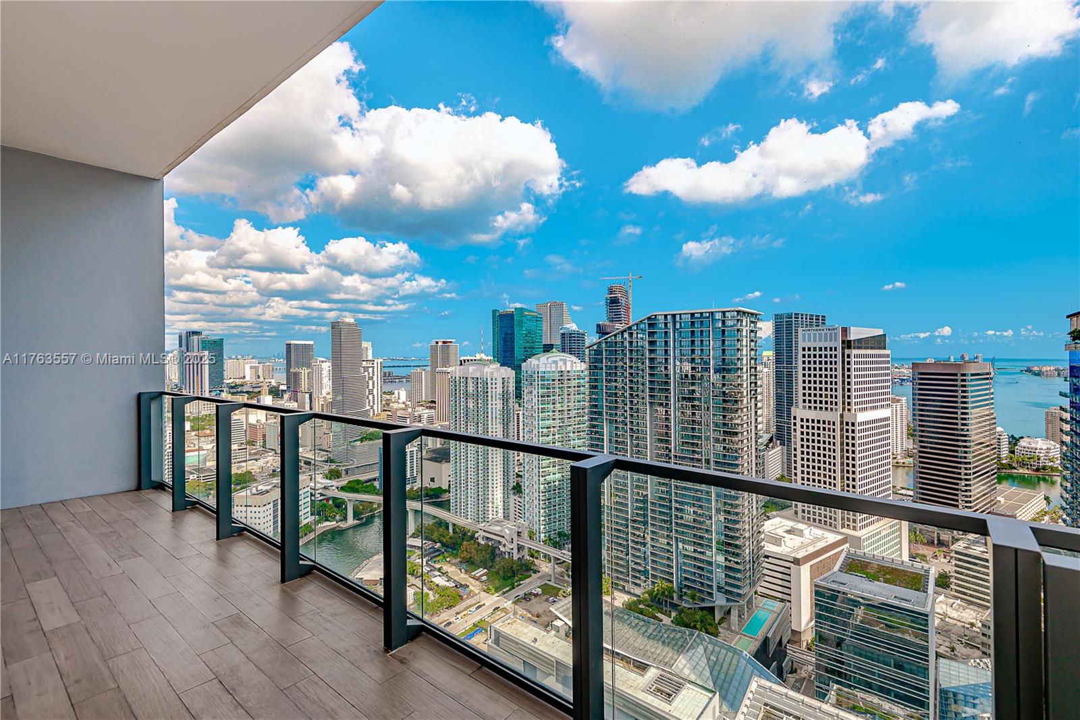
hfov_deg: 96.7
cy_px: 360
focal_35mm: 16
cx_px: 540
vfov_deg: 73.7
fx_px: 480
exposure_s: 1/200
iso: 200
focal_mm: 16
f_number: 8
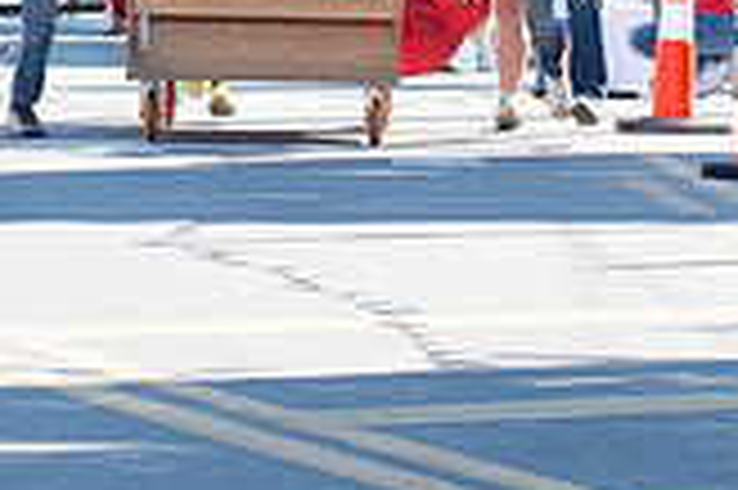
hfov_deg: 3.8
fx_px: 11018
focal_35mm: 538
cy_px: -75
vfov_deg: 2.5
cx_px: 61
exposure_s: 1/250
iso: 200
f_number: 7.1
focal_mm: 100
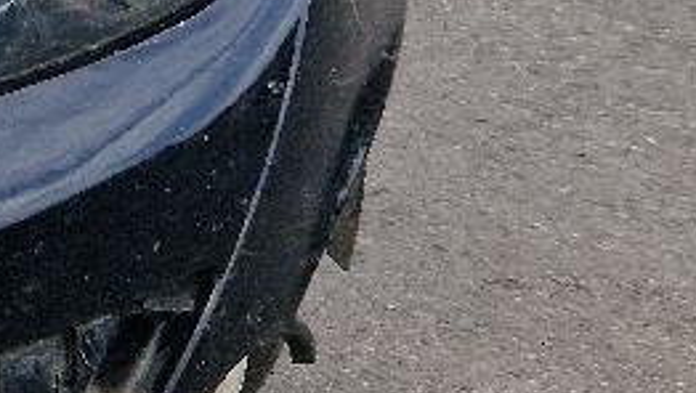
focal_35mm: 172
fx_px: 3178
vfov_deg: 6.9
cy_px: -353
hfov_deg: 10.5
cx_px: -1071
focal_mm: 5.4
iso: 50
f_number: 1.8
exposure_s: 1/714
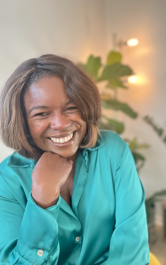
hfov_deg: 44.5
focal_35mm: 28
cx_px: 91
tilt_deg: -4.4
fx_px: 203
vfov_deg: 66.5
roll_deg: +3.8
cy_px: 133
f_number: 1.6
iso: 100
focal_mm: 4.2
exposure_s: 1/60
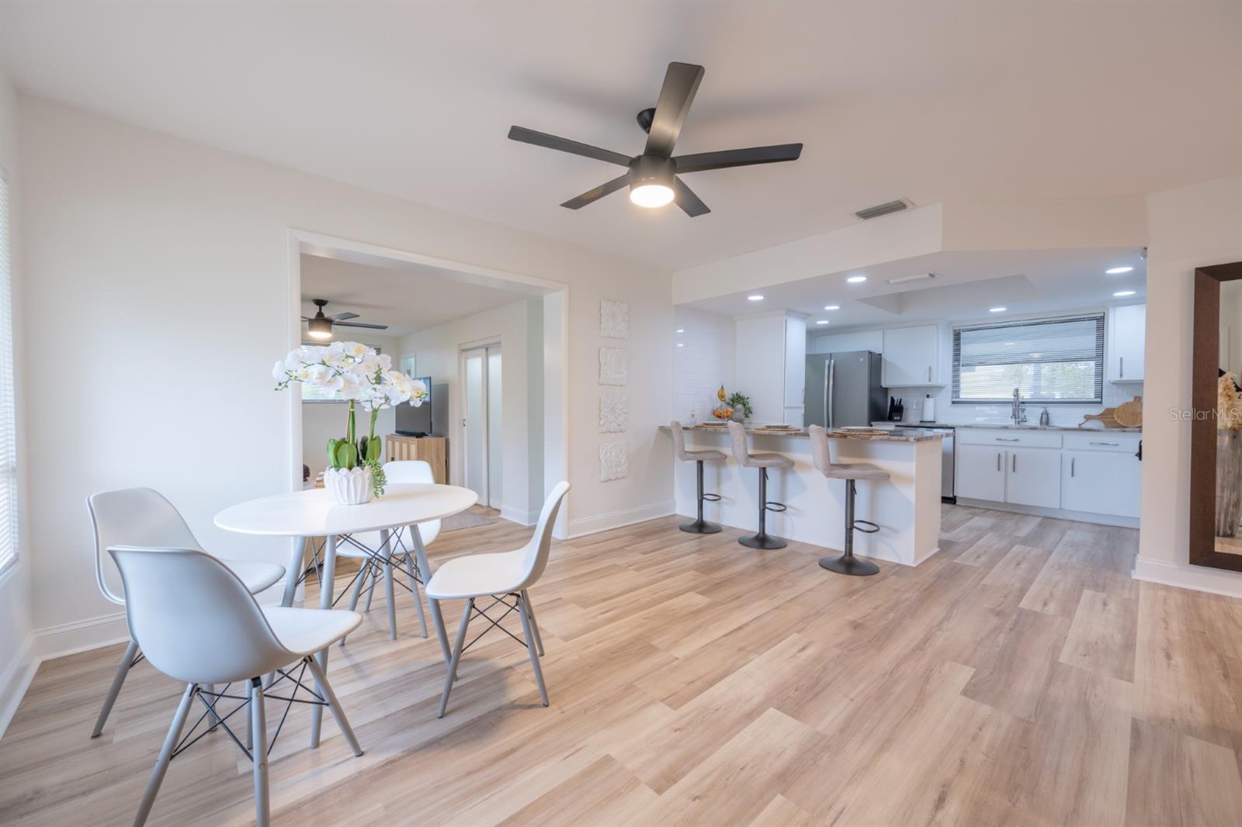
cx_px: 621
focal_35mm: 14
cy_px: 414
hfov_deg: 104.3
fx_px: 483
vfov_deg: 81.2
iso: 125
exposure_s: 1/10
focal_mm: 14
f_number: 8
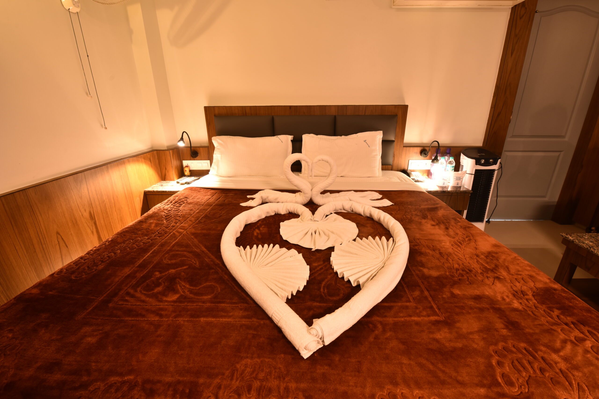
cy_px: 200
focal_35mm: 15
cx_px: 300
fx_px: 250
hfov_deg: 100.4
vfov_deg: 77.3
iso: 400
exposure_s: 1/1.6
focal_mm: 15
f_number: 8
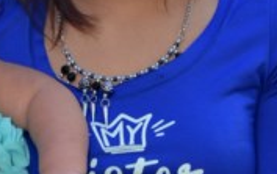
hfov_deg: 7.3
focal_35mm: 287
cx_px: 86
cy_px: 129
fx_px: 2169
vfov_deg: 4.6
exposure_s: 1/125
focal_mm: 52
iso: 320
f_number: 5
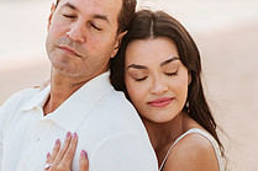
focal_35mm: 165
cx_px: 100
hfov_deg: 12.5
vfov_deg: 8.3
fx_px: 1182
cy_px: 138
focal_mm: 58
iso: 250
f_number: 1.4
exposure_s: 1/6400
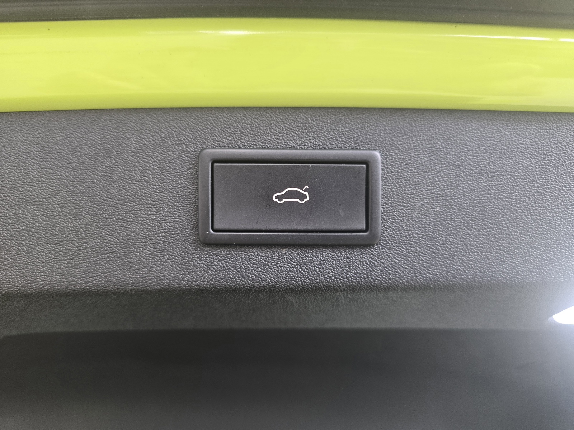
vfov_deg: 58.9
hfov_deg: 73.9
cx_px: 287
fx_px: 381
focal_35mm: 23
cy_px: 215
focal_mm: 6.3
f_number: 1.7
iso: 200
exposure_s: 1/50.3
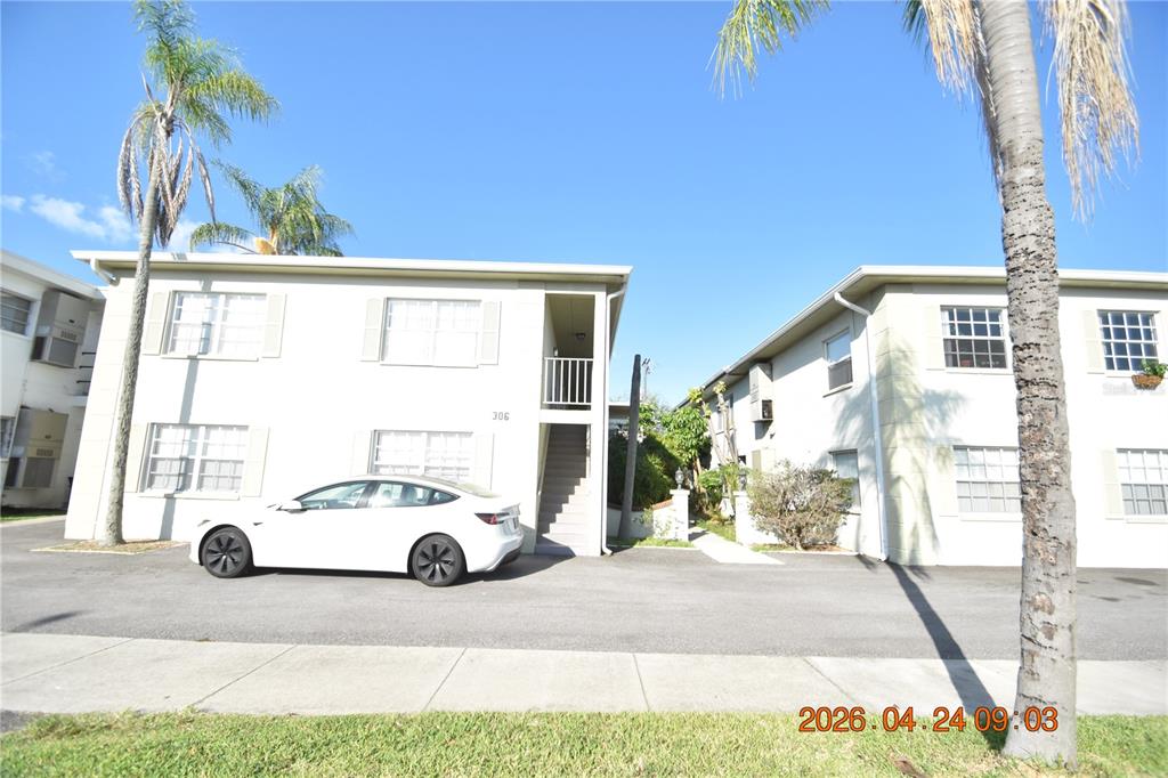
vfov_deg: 77.3
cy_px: 389
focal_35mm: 15
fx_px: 486
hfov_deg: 100.4
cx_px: 584
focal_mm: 10
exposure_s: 1/4000
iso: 800
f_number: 3.5
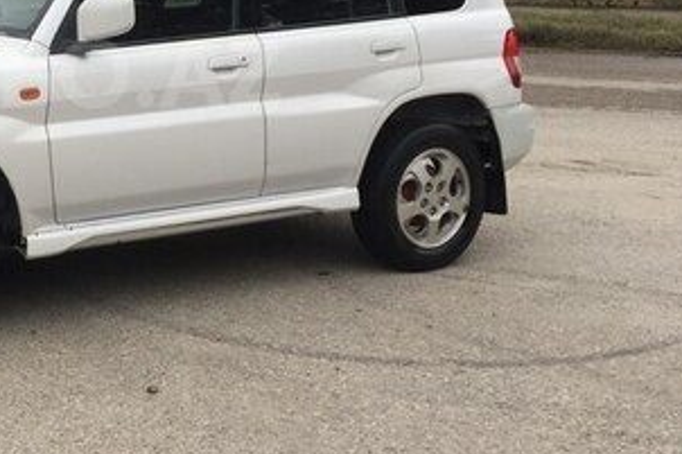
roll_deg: +0.4
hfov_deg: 29.1
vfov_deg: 20.3
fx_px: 1250
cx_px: 50
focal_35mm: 66
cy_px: 73
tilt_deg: -4.8
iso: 32
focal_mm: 4.15
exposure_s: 1/501
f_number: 2.2
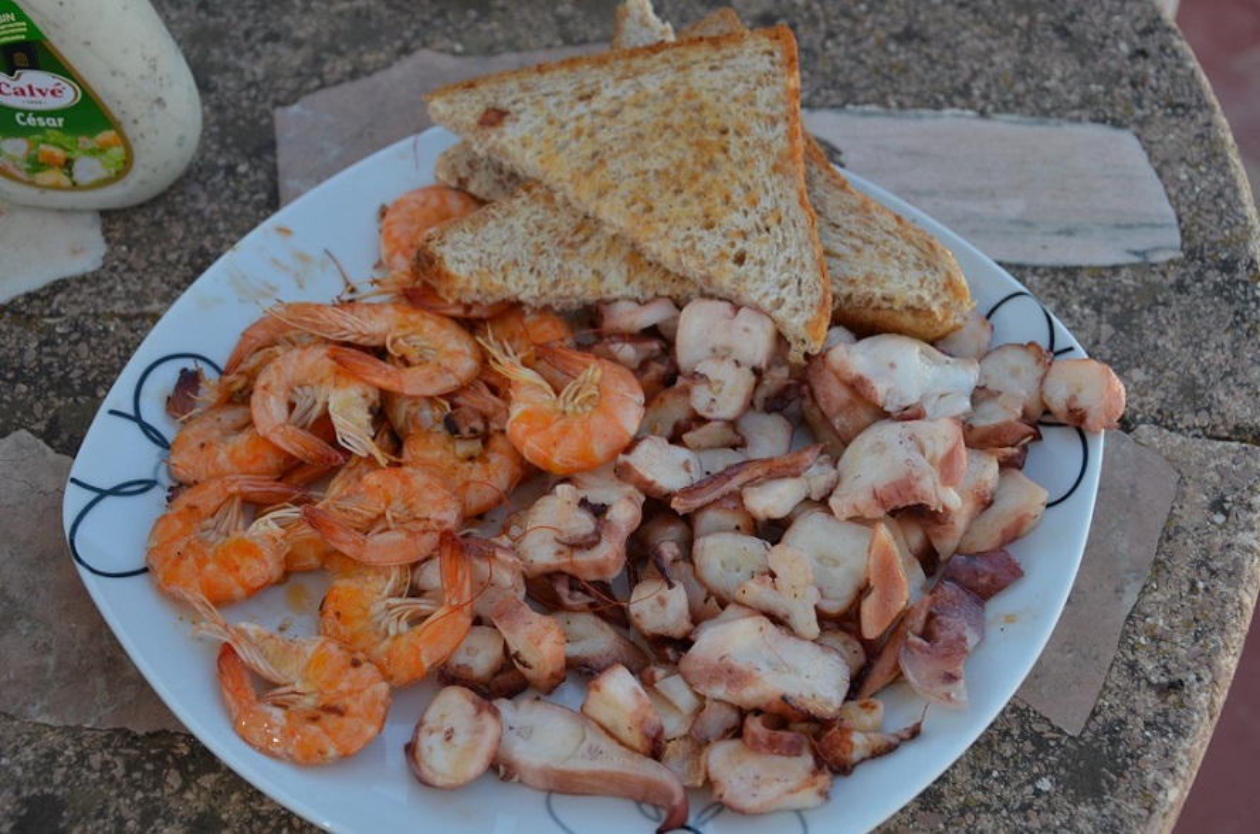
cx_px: 630
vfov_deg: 23.7
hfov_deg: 35.1
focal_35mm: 57
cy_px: 417
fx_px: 1991
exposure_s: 1/125
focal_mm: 38
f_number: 5.6
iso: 200
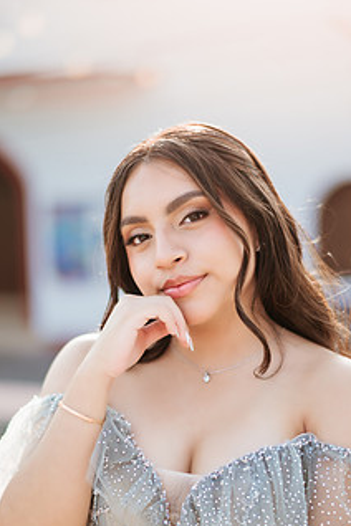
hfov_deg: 16.7
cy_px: 352
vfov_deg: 24.6
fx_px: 1199
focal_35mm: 82
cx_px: 180
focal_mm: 58
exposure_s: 1/2500
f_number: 1.4
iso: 100
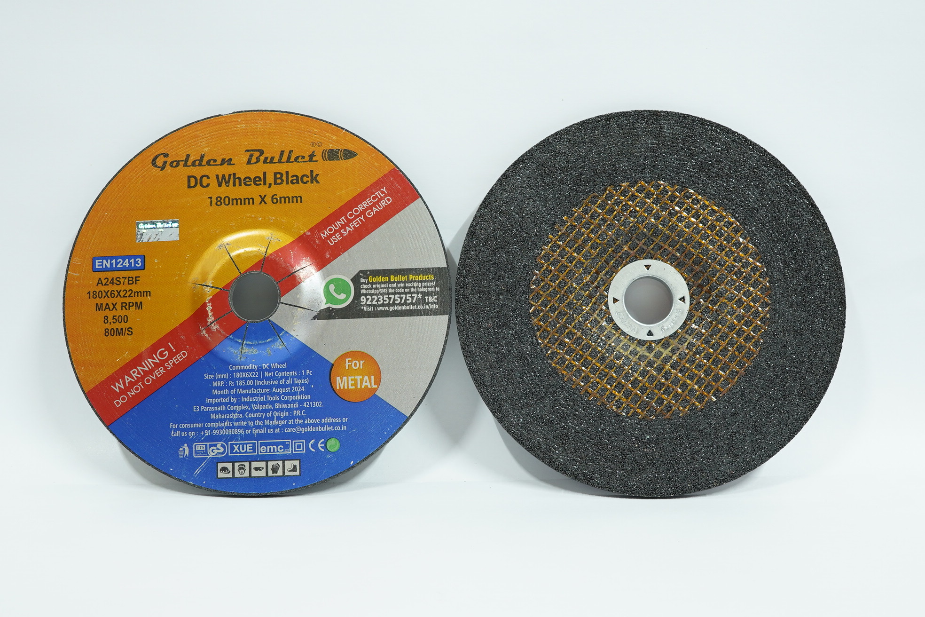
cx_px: 462
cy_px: 308
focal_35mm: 42
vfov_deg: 31.9
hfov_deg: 46.4
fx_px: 1079
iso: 800
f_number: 8
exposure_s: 1/4
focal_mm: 28
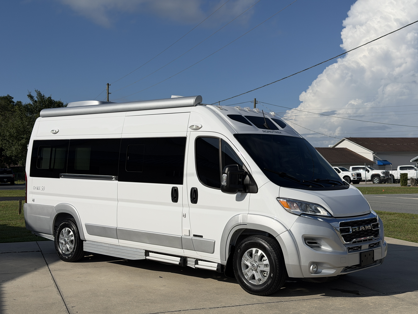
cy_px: 157
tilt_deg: +1.3
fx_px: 580
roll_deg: +1.1
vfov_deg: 30.3
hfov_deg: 39.7
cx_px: 209
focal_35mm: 48
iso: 80
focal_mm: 6.76
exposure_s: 1/16129
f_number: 1.78
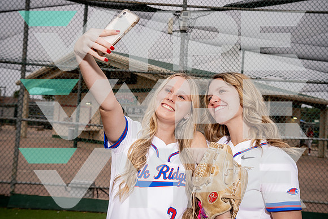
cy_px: 110
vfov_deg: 29.9
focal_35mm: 45
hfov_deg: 43.6
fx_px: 410
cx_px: 164
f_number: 8
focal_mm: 45
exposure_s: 1/250
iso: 100
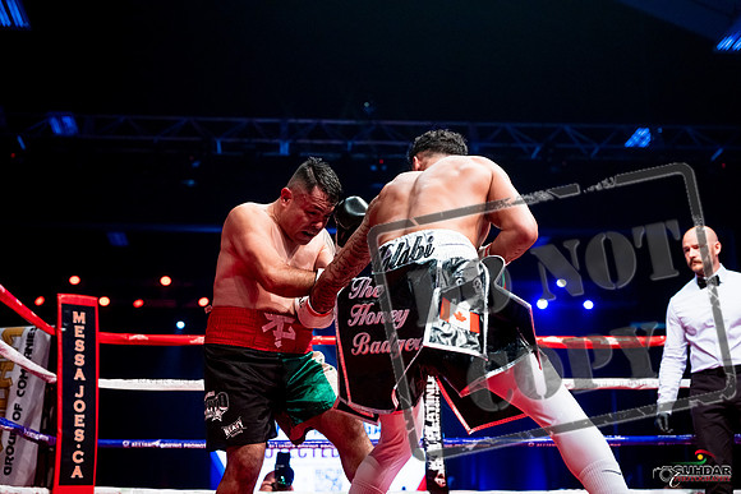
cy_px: 247
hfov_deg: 35.0
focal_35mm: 57
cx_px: 370
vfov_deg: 23.8
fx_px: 1173
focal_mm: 57
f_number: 2.8
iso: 4000
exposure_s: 1/1000
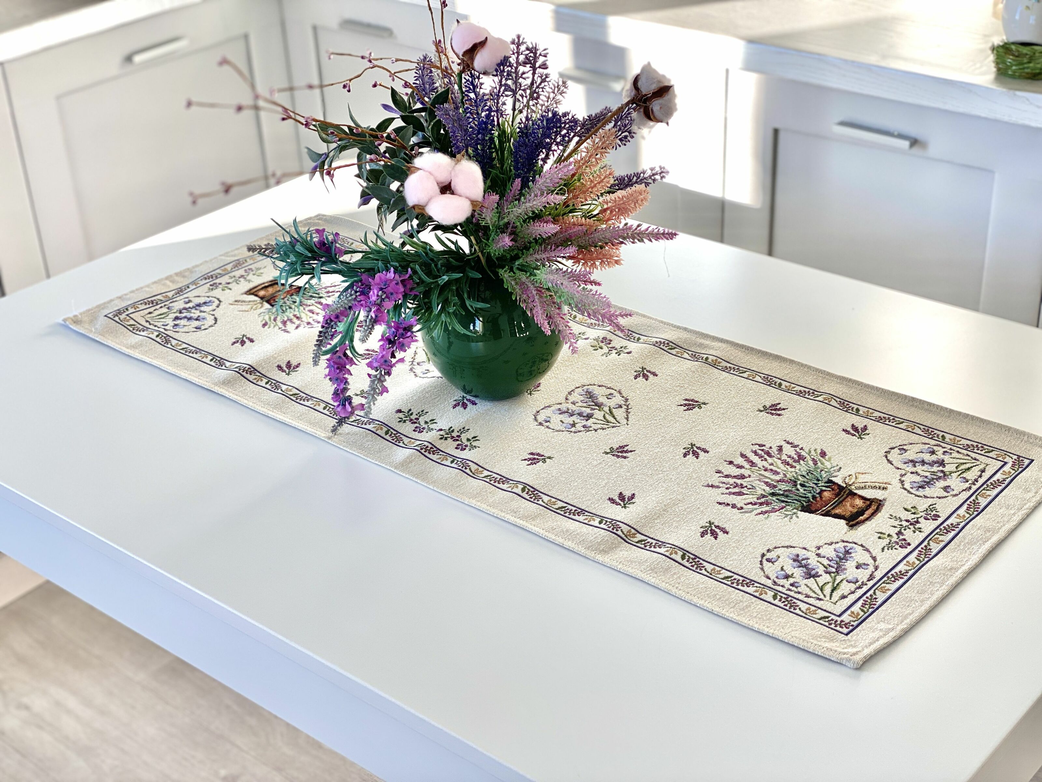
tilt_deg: -28.9
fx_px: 1565
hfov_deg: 36.8
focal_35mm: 52
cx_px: 521
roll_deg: +3.6
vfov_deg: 28.0
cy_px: 391
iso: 20
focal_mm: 6
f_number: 2
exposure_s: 1/148
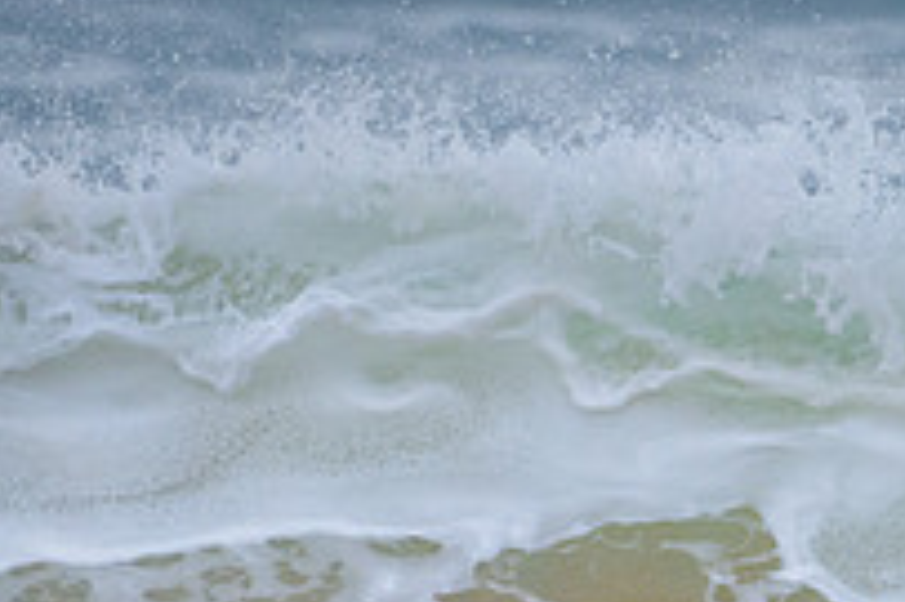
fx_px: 44007
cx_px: 1023
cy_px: 722
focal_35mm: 1752
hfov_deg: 1.2
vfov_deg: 0.8
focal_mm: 500
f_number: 5.6
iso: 1250
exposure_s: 1/2000
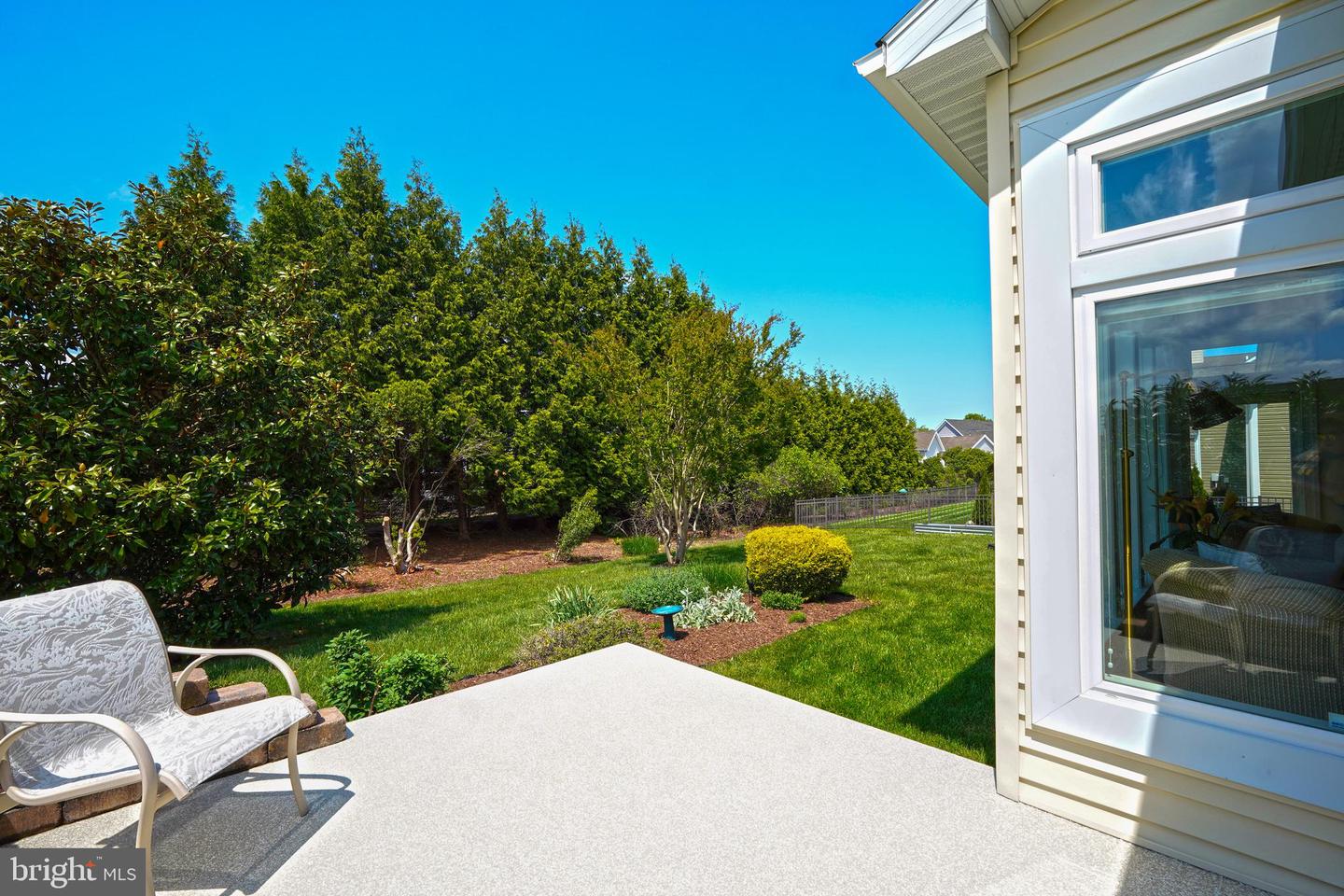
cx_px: 672
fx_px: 560
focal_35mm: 15
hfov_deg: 100.4
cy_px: 448
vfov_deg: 77.3
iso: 100
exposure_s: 1/200
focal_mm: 10
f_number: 8
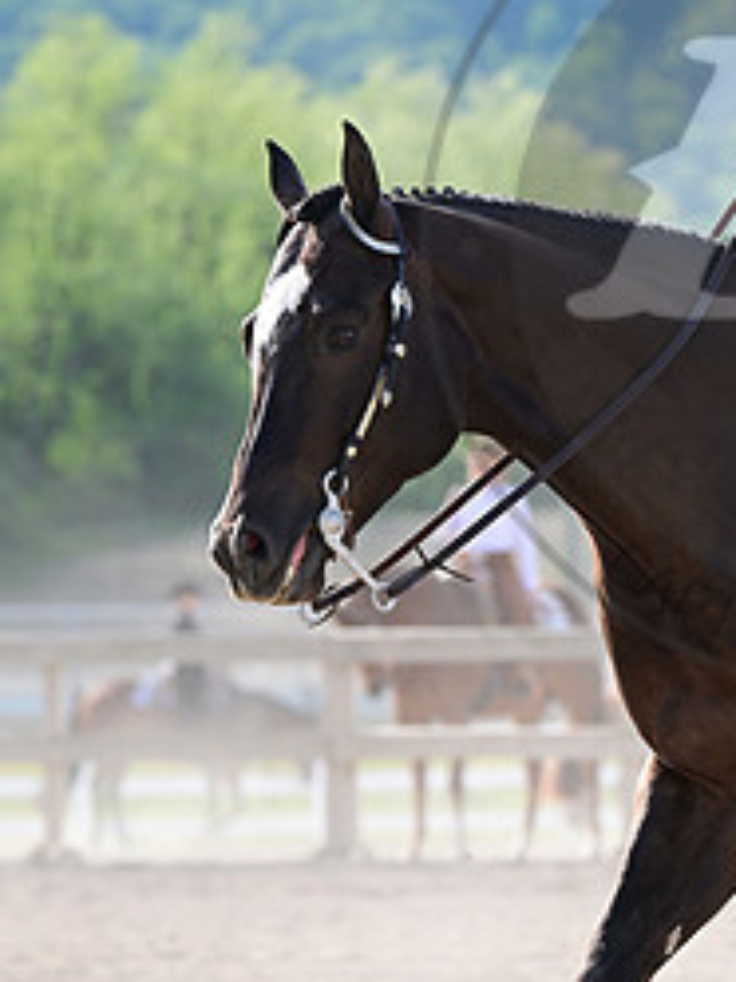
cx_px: 886
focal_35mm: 338
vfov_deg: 5.9
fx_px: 9582
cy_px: 247
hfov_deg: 4.4
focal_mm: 150
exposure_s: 1/2000
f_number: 5
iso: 1000
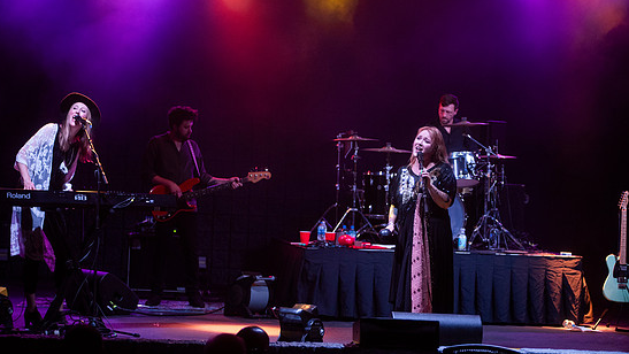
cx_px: 307
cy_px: 174
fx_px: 1852
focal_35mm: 111
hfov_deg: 19.3
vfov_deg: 10.9
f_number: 3.2
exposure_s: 1/400
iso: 2500
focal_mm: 100
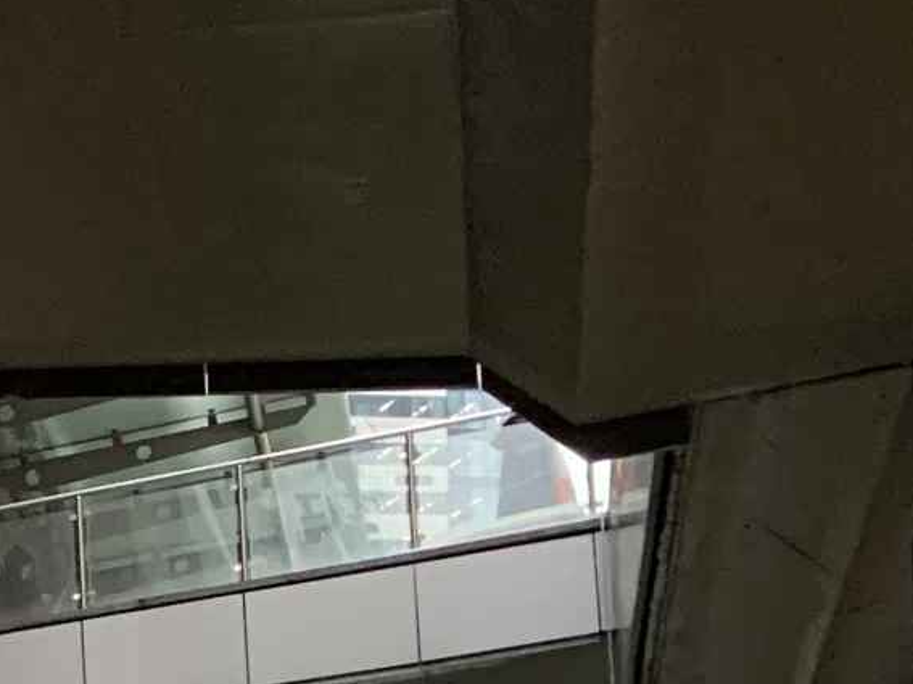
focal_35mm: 110
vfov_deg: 11.9
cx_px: -982
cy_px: 1411
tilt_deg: +4.6
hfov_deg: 14.5
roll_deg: +0.6
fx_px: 2901
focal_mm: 4.25
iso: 320
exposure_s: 1/50
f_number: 1.8
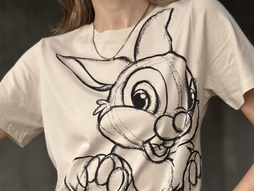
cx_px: 128
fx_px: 492
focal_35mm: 67
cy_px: 158
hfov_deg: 29.0
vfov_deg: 21.6
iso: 125
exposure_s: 1/104
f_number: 1.78
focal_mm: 6.86
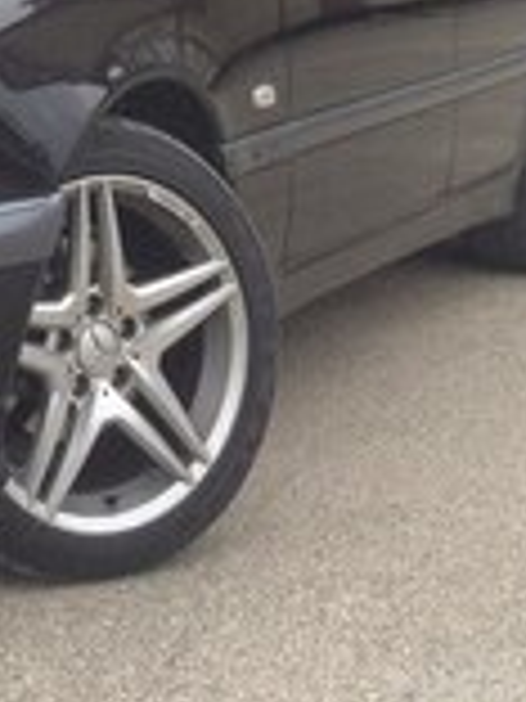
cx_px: -180
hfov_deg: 15.2
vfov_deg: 18.7
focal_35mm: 92
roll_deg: -0.3
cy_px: -364
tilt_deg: +4.1
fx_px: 1864
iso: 32
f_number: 2.2
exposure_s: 1/100
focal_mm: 4.15
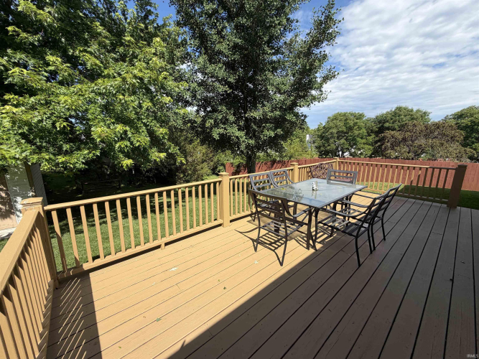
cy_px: 180
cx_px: 240
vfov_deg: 85.7
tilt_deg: -11.9
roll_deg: -1.8
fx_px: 194
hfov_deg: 102.1
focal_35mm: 14
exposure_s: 1/770
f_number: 2.2
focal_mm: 2.22
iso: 32
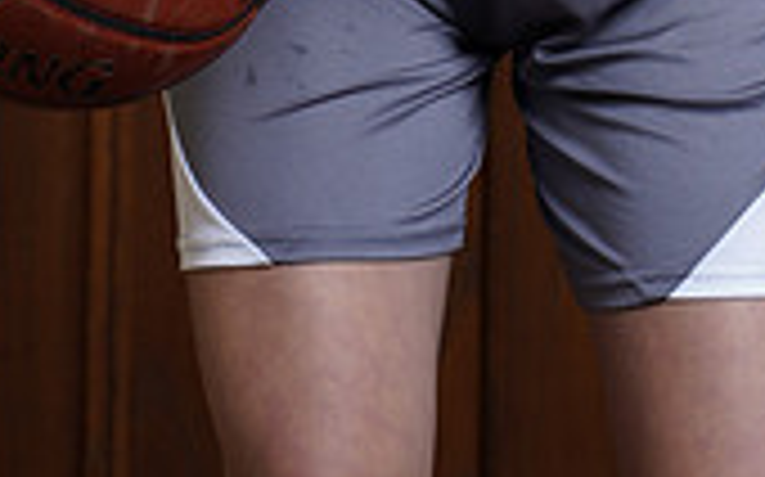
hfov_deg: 7.1
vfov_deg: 4.3
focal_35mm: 296
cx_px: 225
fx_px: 6167
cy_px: -693
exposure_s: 1/250
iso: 200
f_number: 5.6
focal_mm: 85
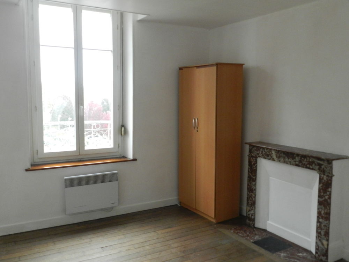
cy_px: 131
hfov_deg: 56.8
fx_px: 323
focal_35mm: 32
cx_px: 174
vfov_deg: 44.2
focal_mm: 5.6
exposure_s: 1/60
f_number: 3.7
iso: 640
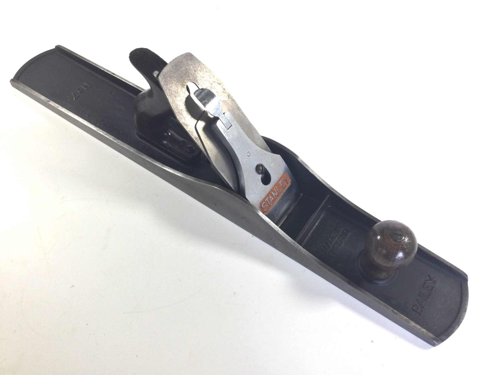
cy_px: 188
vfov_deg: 45.4
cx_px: 250
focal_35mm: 31
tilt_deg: -58.8
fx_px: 449
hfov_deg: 58.4
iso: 25
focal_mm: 3.3
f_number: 2.4
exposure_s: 1/100
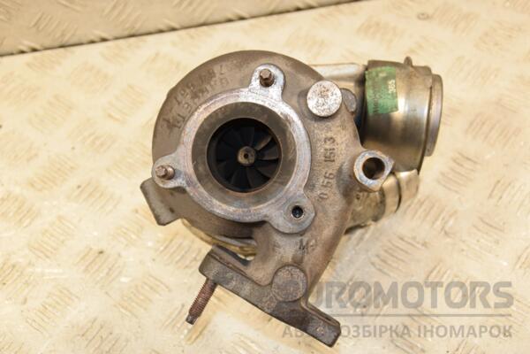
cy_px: 177
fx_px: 927
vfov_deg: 21.6
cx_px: 265
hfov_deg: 31.9
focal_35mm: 63
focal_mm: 42
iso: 800
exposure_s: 1/200
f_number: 5.6
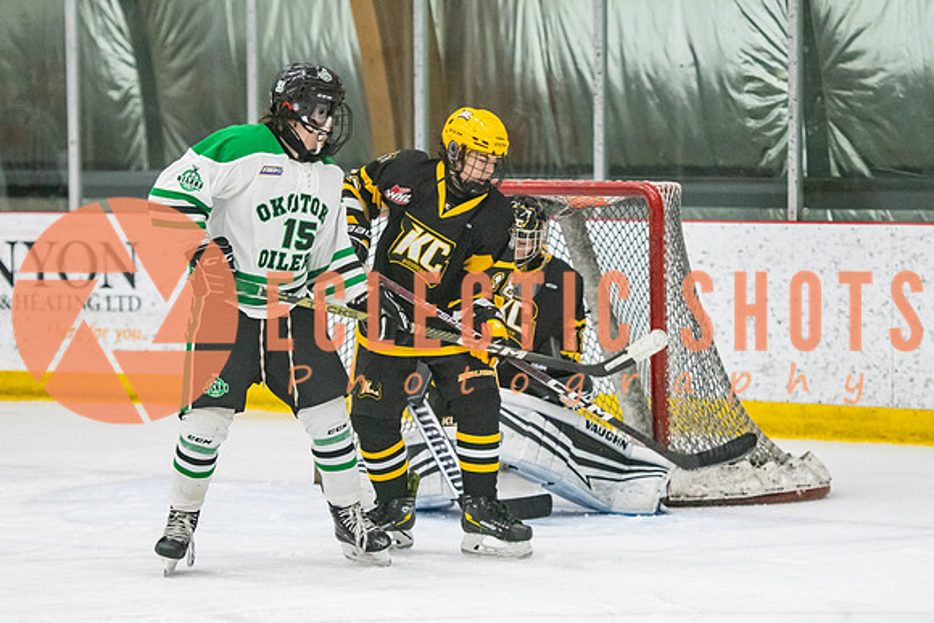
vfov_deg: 7.5
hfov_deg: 11.2
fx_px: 4759
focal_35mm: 183
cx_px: 526
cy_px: 290
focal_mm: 116
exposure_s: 1/800
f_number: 2.8
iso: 4000
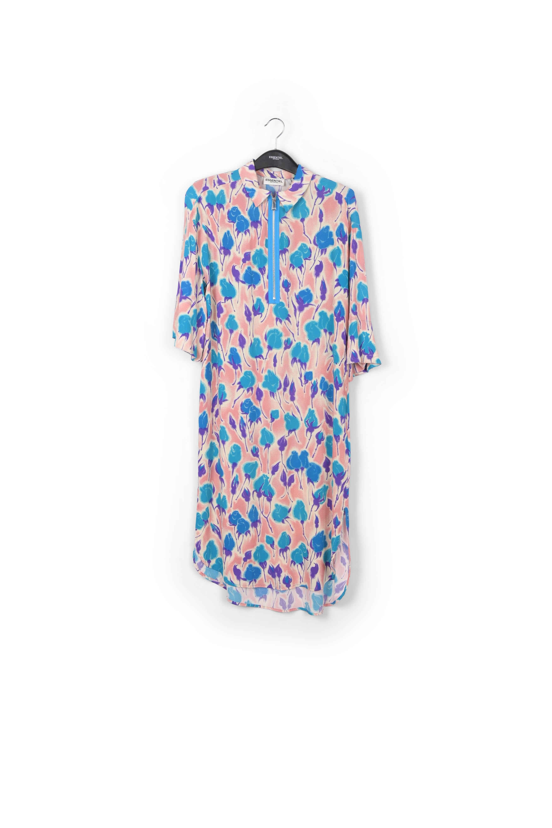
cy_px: 414
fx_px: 851
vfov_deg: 51.9
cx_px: 276
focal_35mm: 37
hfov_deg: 35.9
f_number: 13
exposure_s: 1/160
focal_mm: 37
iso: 100
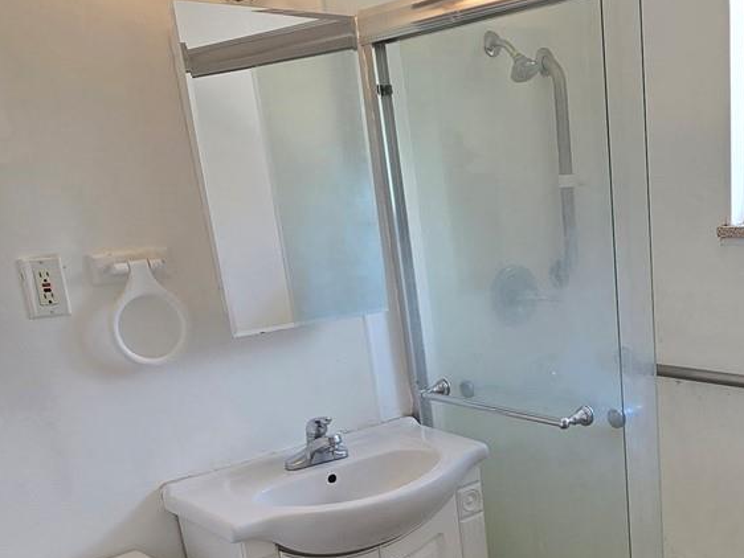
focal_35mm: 37
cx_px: 590
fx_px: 796
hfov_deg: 47.5
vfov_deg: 36.9
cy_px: 469
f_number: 2.2
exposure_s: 1/60
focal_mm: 2.2
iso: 50
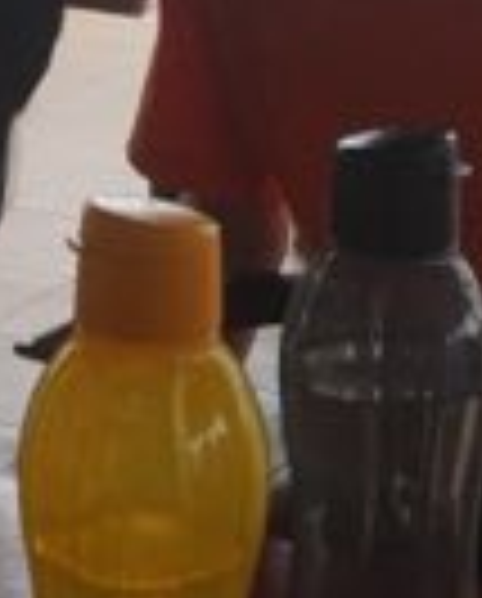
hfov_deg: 10.1
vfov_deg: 12.4
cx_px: 14
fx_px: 2701
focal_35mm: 152
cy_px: -112
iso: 2000
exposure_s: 1/125
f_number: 14
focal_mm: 30
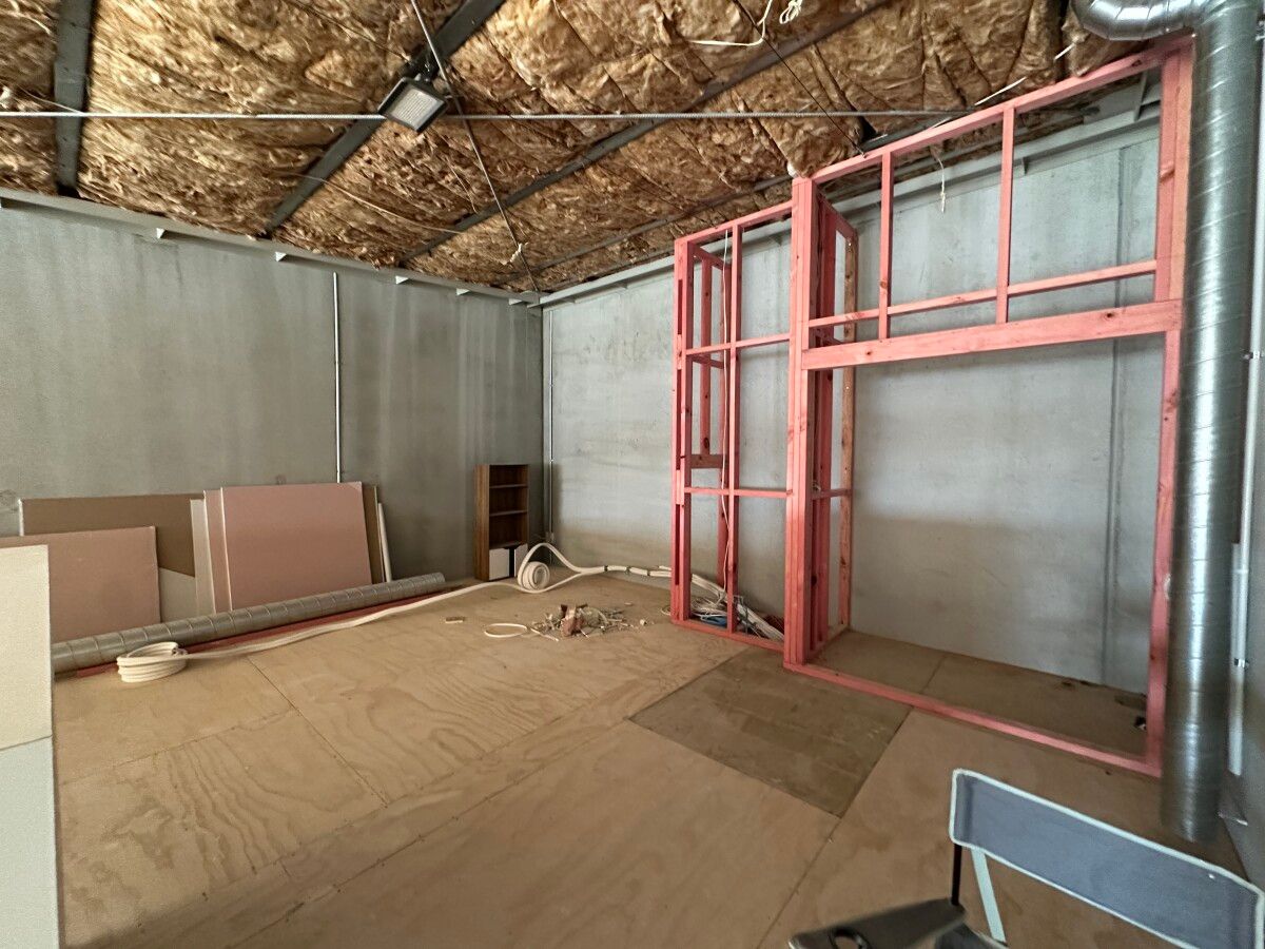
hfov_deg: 102.1
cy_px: 474
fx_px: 512
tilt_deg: -2.1
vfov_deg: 85.7
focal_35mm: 14
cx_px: 632
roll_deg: +0.3
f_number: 2.2
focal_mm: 2.22
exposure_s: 1/60
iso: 800
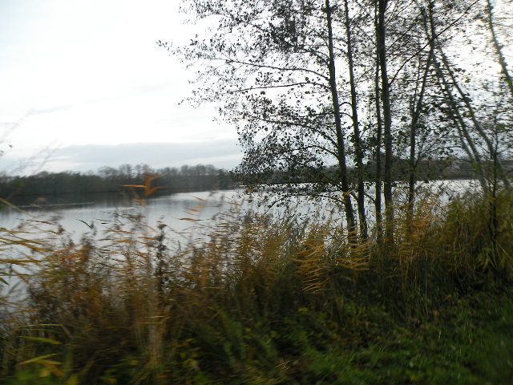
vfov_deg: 51.4
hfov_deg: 65.3
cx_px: 256
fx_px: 400
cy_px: 192
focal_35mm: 27
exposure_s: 1/92.5
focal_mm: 4.7
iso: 64
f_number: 2.8
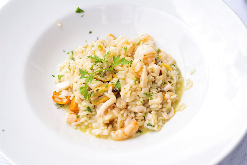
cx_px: 124
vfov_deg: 27.0
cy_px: 82
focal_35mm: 50
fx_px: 343
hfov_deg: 39.6
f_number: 6.3
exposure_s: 1/200
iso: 200
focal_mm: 50
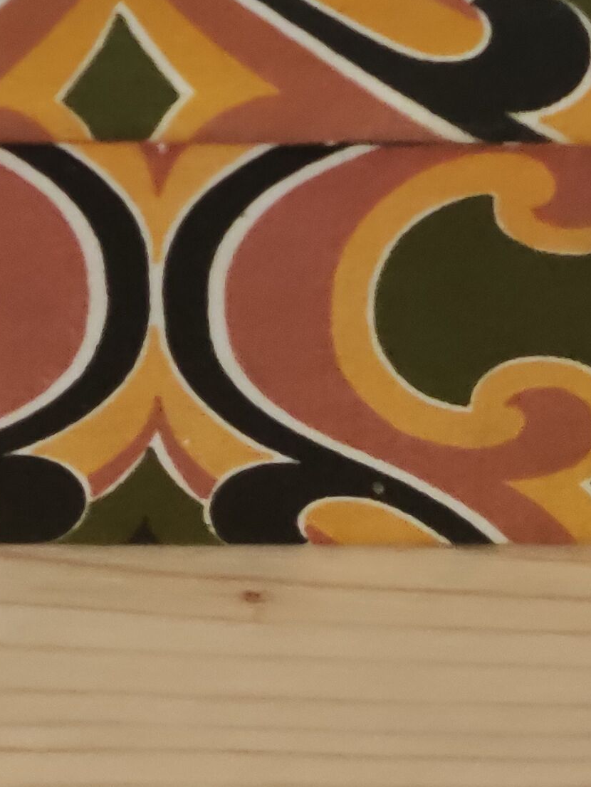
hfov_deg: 15.6
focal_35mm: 94
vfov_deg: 17.3
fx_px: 2139
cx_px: 66
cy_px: -594
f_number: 1.79
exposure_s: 1/50
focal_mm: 4.71
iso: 489
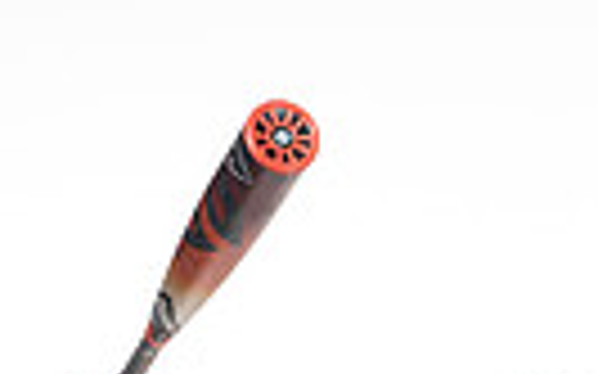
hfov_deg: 10.7
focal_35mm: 196
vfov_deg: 6.4
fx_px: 3193
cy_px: 915
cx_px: 414
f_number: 6.3
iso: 400
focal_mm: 57
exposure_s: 1/250
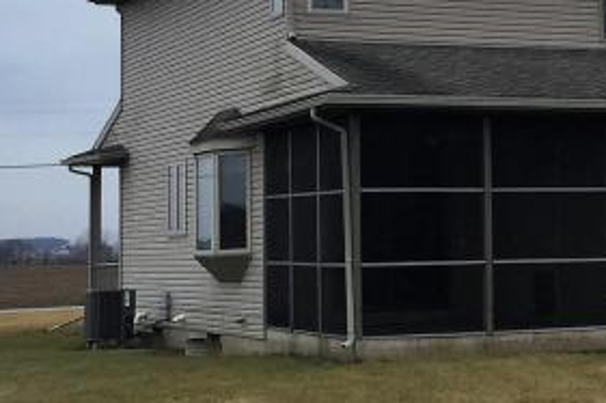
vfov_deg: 12.4
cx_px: 673
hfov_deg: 17.9
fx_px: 1851
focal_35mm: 110
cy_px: 62
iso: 32
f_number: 2.2
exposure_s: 1/898
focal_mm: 4.15
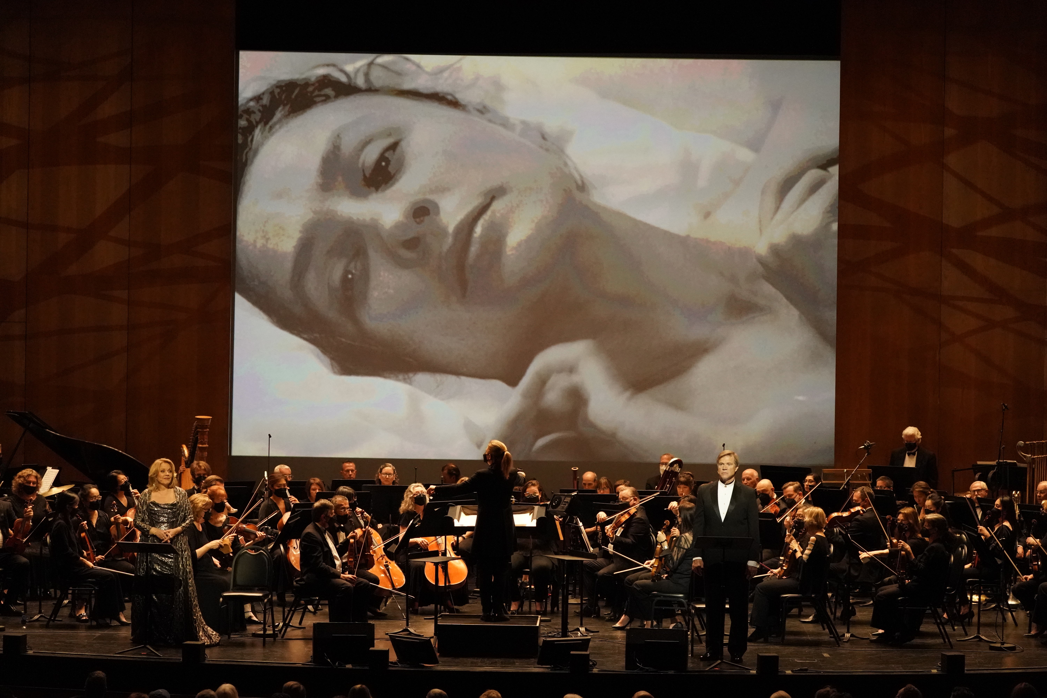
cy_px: 349
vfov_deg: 12.8
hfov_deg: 19.1
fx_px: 3112
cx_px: 524
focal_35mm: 107
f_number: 4.5
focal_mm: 107
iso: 10000
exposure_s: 1/320
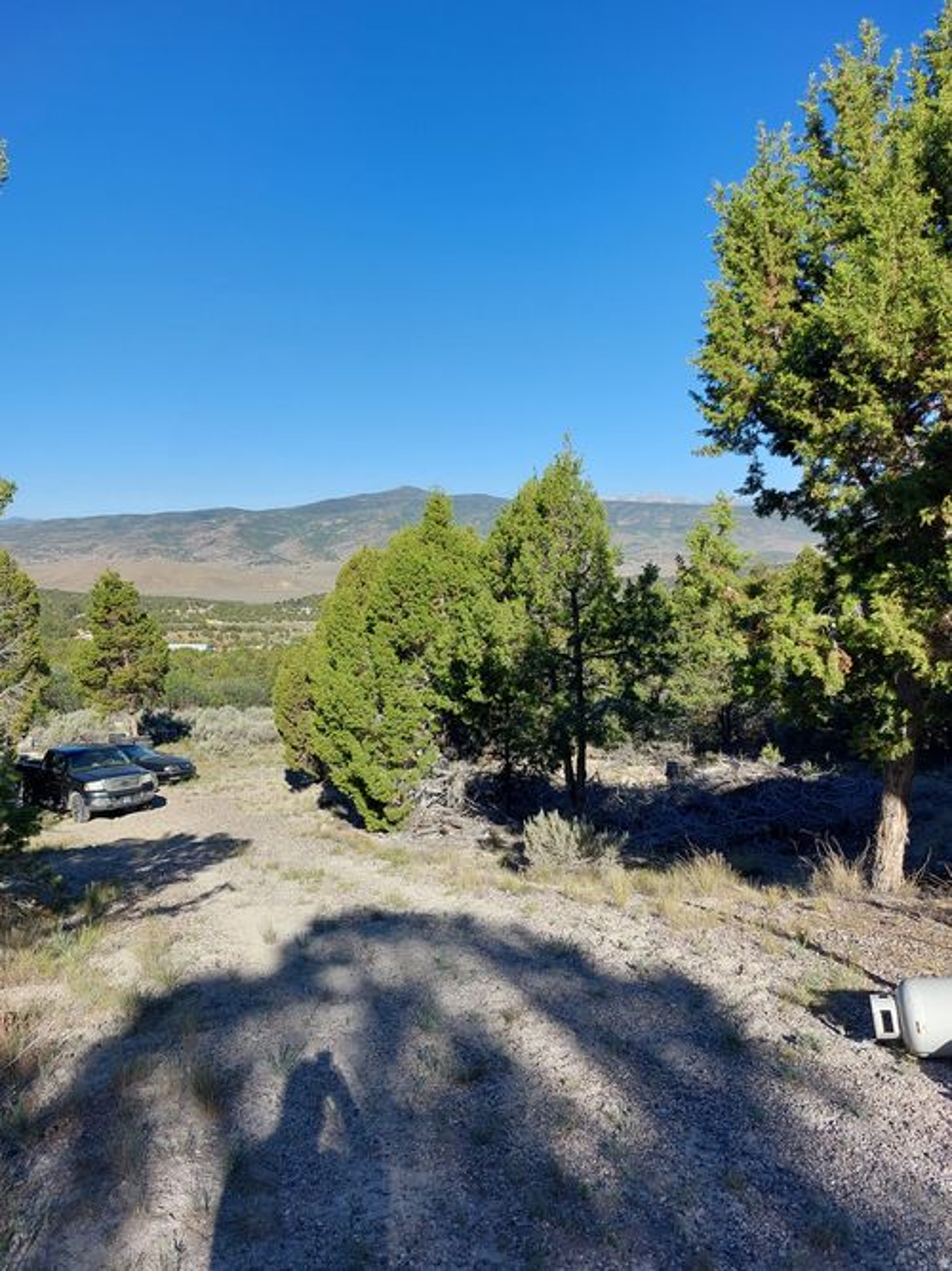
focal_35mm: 24
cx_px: 476
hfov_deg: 56.8
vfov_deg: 71.6
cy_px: 636
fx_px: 880
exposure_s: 1/908
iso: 25
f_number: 1.8
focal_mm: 5.23
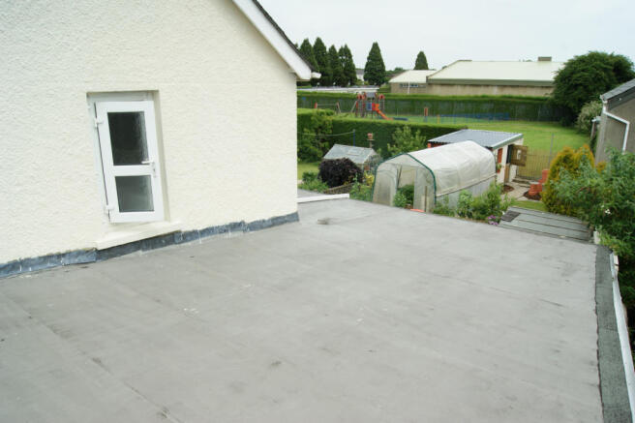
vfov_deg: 47.9
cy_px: 212
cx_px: 318
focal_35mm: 27
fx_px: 476
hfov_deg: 67.4
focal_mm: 18
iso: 100
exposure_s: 1/160
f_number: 13
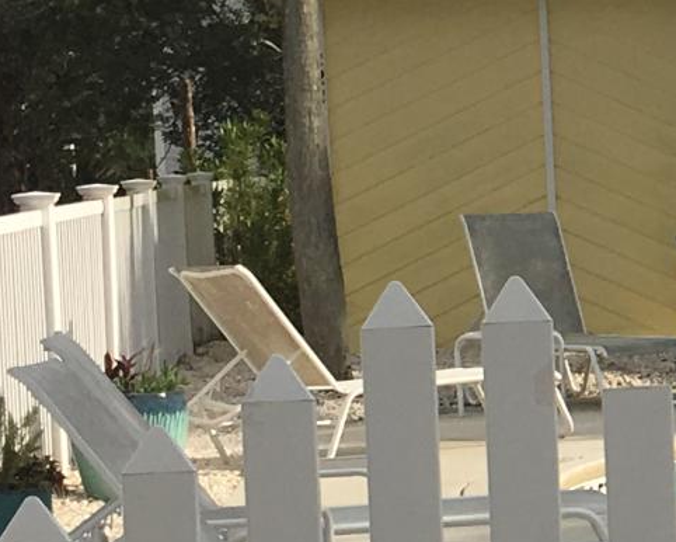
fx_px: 3523
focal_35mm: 176
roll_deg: +1.4
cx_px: 1557
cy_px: 310
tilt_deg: -1.3
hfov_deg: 9.8
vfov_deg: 8.8
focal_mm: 4.15
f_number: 2.2
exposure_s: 1/2024
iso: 25
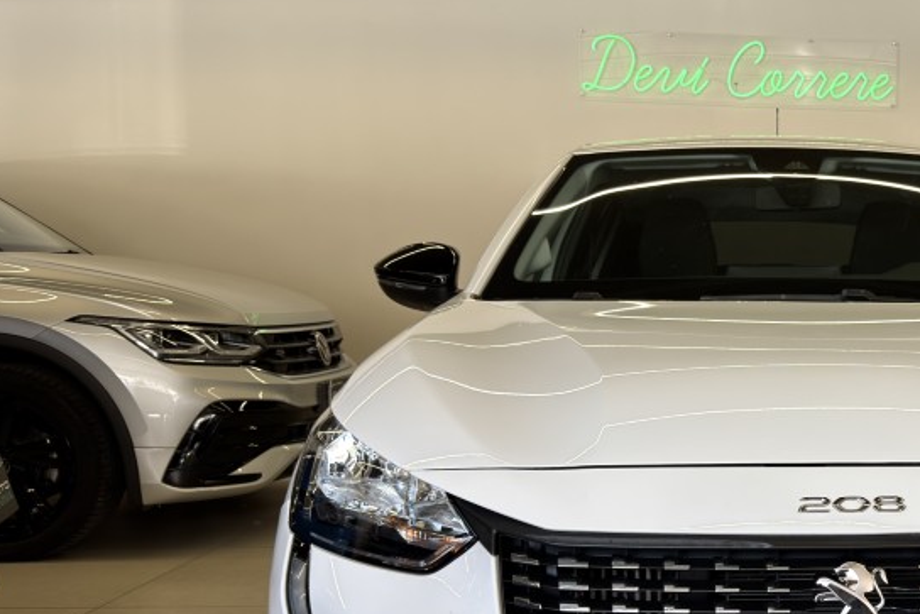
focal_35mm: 47
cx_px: 856
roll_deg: -0.5
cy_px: 435
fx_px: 1201
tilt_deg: -6.5
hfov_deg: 38.5
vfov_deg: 28.4
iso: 50
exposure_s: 1/121
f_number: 1.78
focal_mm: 6.76
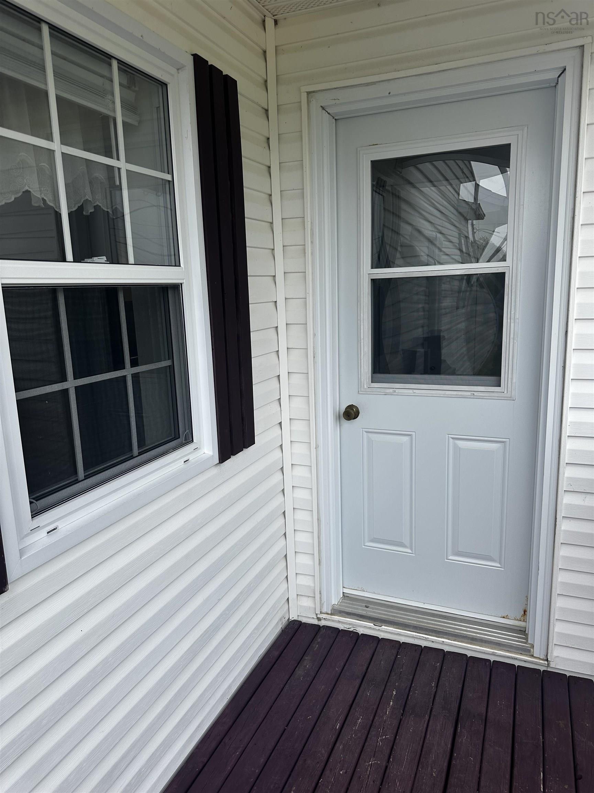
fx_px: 549
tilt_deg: -10.6
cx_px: 297
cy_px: 396
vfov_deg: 71.6
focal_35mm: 24
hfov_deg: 56.8
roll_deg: +2.0
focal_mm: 6.86
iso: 80
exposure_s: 1/2028
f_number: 1.78
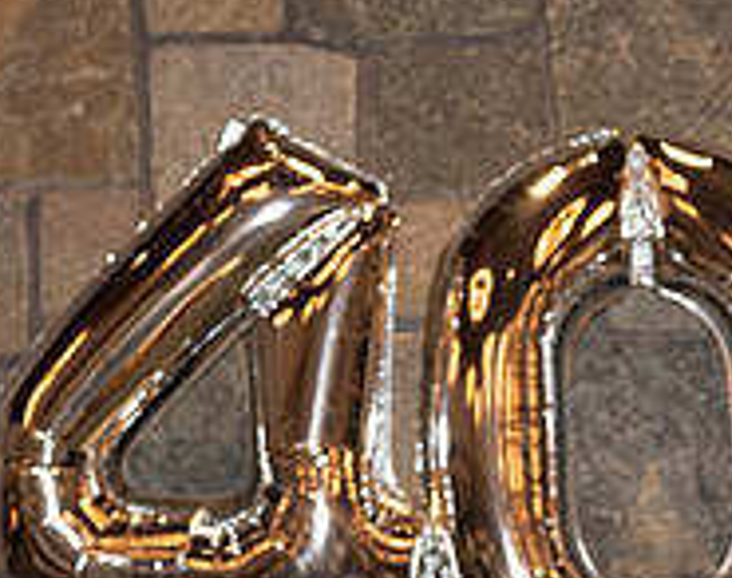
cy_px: 827
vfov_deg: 8.7
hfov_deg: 11.2
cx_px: 564
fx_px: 3707
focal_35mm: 172
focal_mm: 50
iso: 320
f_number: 4
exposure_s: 1/100
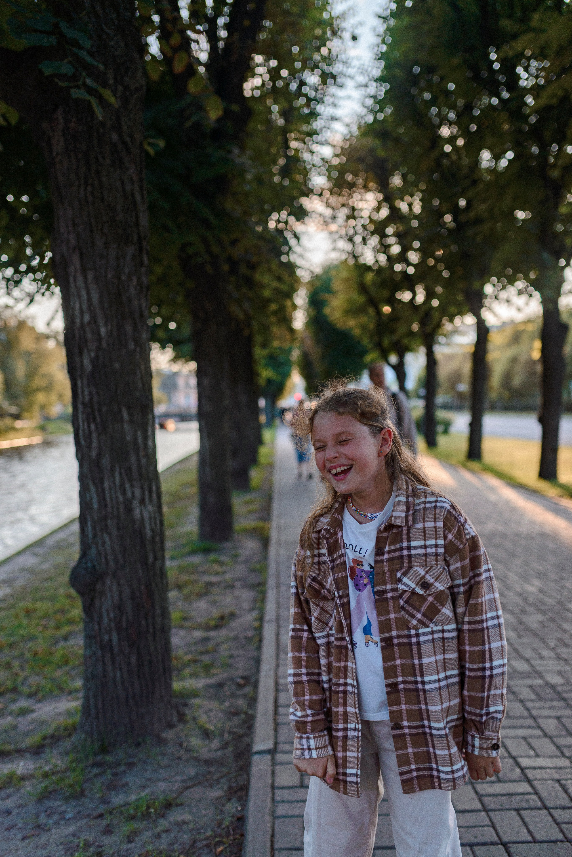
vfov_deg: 54.4
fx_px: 833
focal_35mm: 35
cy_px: 428
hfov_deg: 37.9
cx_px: 286
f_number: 2.2
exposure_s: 1/1600
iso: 100
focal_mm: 35
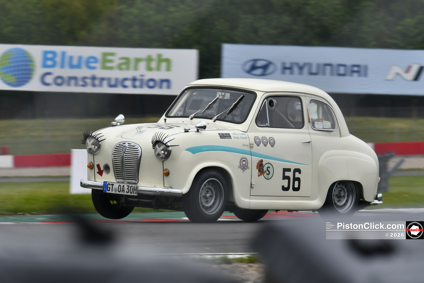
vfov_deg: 3.1
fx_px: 5299
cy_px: 142
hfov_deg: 4.6
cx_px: 212
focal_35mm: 450
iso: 160
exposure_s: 1/320
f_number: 10
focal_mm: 300
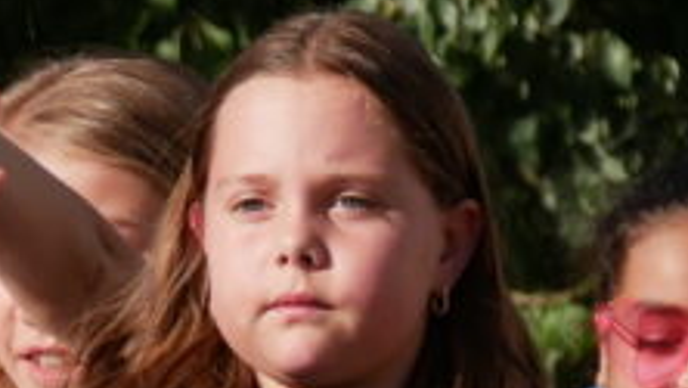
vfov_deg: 1.3
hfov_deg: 2.3
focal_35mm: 925
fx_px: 16879
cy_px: 622
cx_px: -31
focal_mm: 92
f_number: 5.4
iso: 200
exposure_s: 1/1300
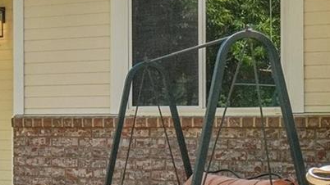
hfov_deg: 25.6
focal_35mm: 75
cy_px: 136
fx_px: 656
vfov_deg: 16.0
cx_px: -54
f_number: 8
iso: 400
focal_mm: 12
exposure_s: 1/640
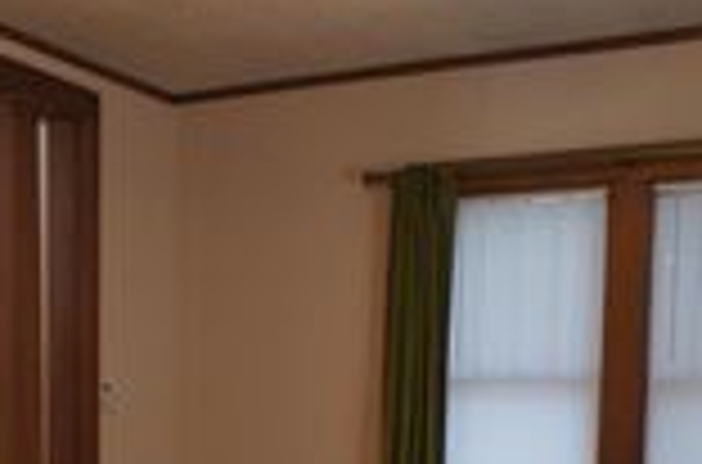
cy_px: 550
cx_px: 216
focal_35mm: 77
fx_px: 1497
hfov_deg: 26.2
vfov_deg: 16.9
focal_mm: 16
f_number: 2.8
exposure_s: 1/30
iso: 500
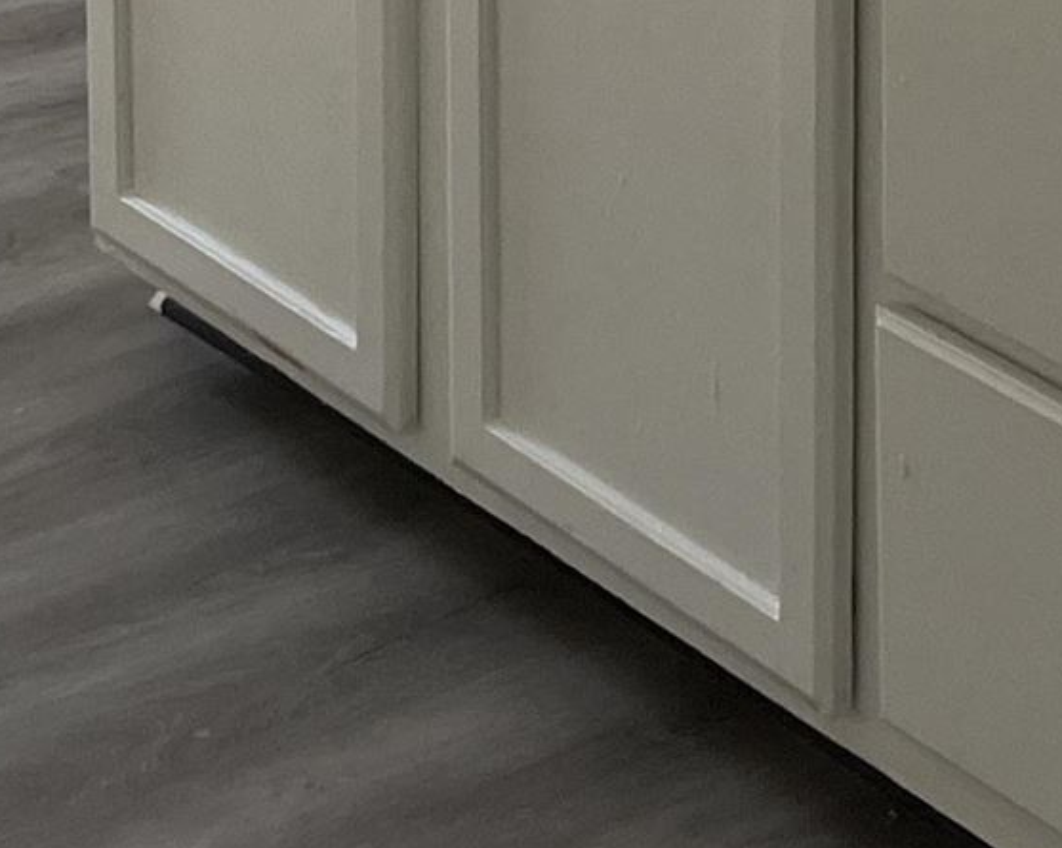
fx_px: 4398
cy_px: -842
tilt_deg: -12.5
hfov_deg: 13.8
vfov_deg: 10.2
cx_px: 616
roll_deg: +0.0
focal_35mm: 140
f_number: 1.5
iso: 125
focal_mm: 5.7
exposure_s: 1/121
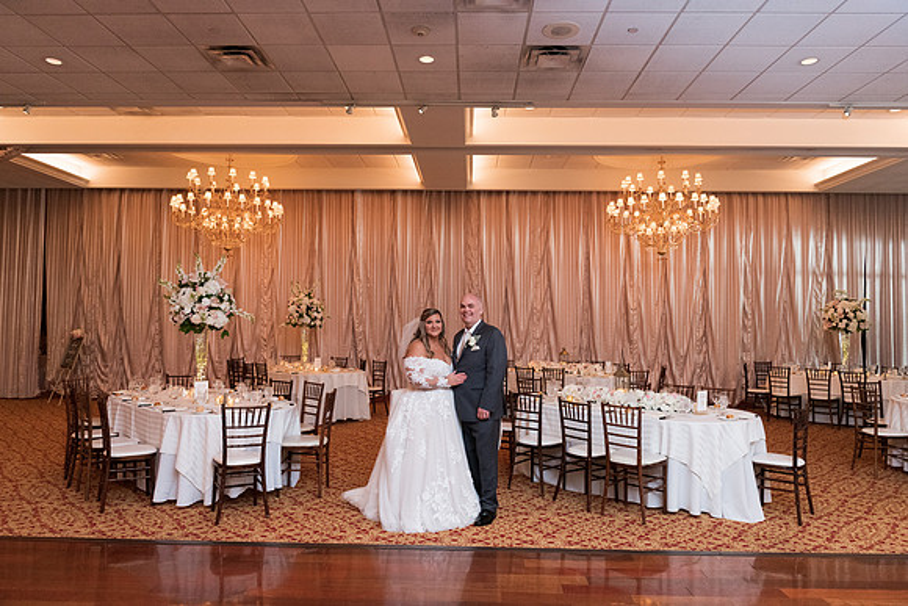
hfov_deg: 69.4
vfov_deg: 49.6
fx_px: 656
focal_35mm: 26
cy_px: 303
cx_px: 454
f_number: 2.8
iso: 2000
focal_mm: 26
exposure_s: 1/100
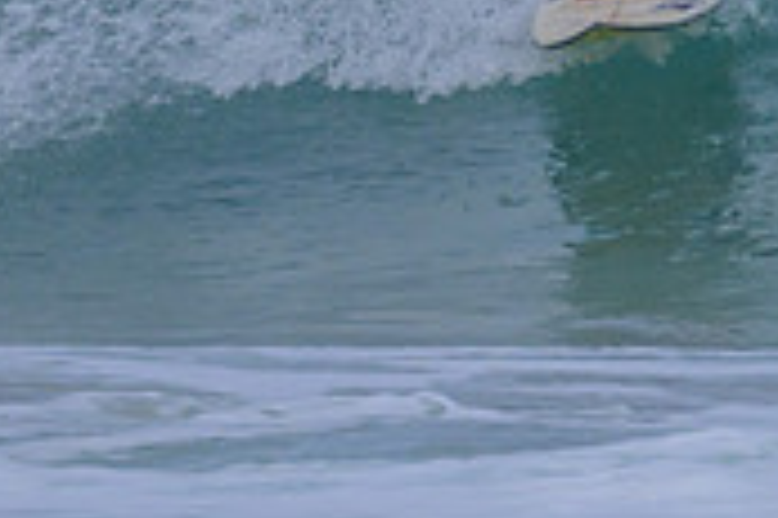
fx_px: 77898
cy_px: -166
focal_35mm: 3608
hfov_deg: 0.6
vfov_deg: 0.4
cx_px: 579
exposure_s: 1/2000
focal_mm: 800
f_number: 11
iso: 800
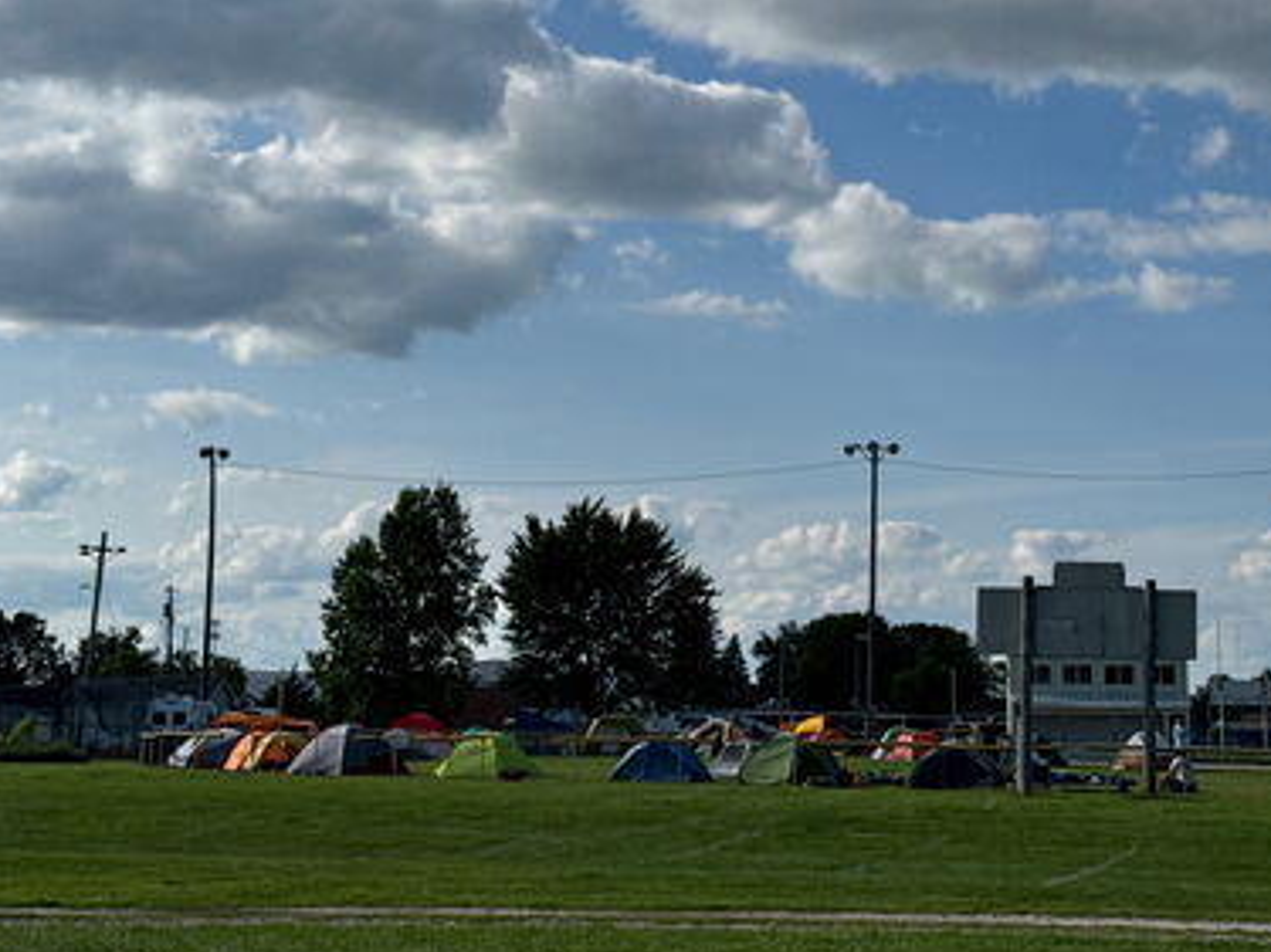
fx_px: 2349
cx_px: 759
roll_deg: -0.1
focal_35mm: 64
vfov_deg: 22.9
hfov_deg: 30.2
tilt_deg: +8.1
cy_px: 442
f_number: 1.78
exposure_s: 1/7937
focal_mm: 6.76
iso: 64
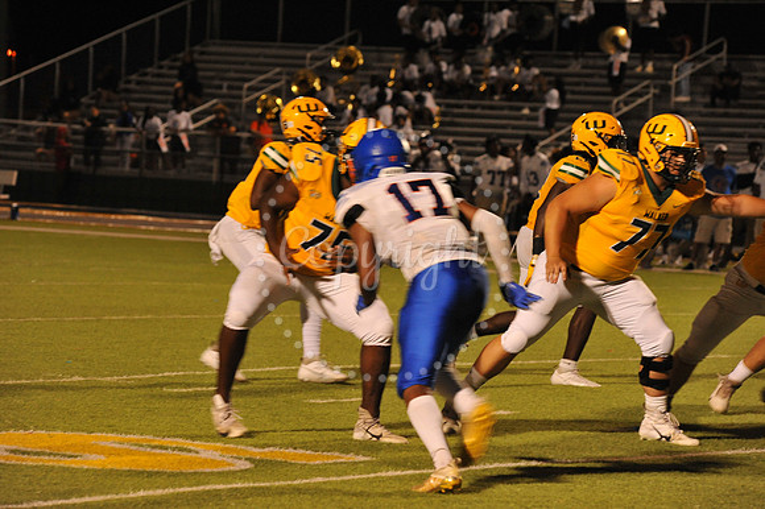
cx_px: 382
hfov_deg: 10.3
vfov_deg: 6.9
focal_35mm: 200
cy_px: 254
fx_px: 4247
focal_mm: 200
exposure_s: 1/160
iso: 3200
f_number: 7.1
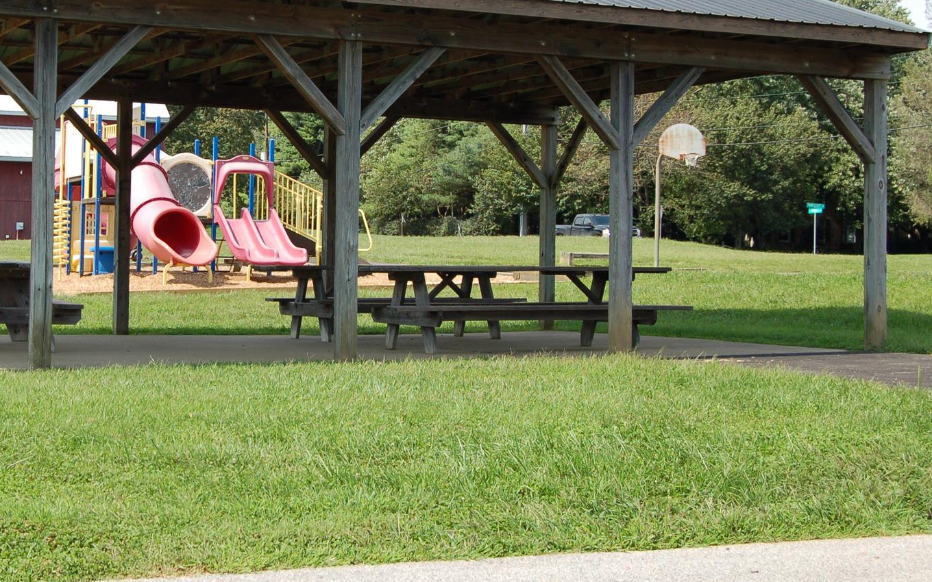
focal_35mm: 69
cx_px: 245
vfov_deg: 18.8
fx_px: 1753
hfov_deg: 29.4
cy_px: 180
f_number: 8
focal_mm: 30
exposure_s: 1/250
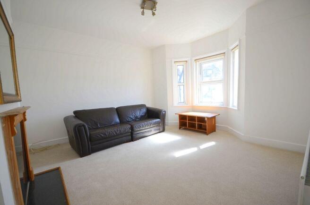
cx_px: 155
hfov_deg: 100.5
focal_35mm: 15
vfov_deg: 77.0
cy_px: 102
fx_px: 129
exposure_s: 1/60
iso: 100
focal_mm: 10
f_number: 4
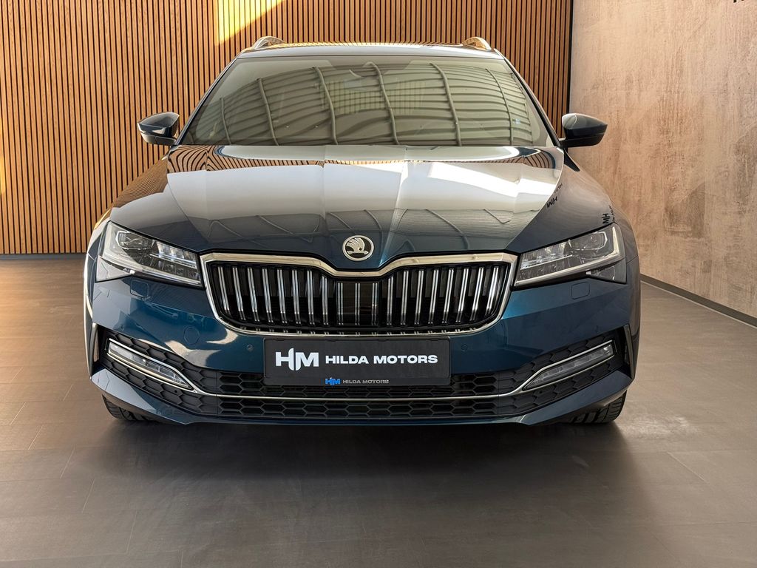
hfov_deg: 39.7
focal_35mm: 48
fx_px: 1050
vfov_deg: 30.3
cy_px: 284
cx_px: 378
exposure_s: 1/97
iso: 100
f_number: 1.78
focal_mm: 6.76
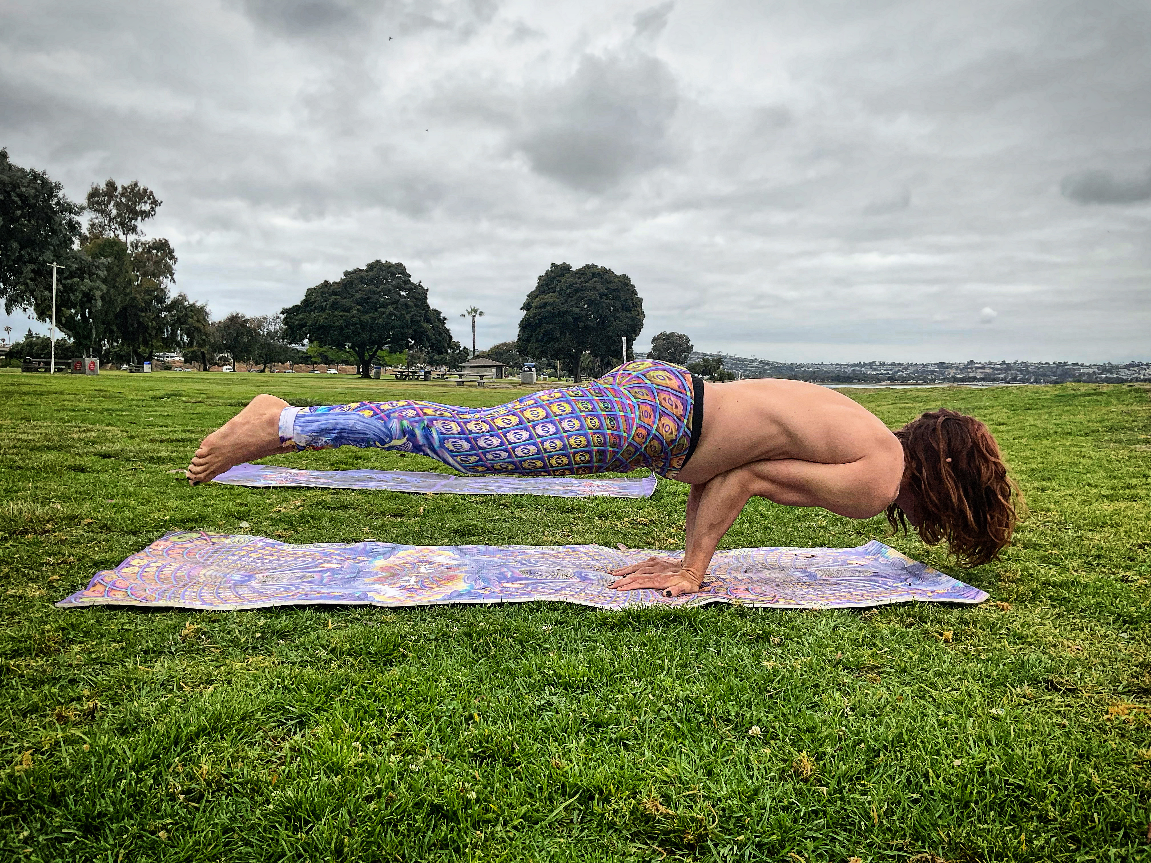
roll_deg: -1.5
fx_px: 964
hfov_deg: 61.7
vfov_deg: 48.2
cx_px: 576
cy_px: 432
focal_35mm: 29
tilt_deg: -2.8
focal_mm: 3
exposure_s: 1/749
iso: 16
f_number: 1.8
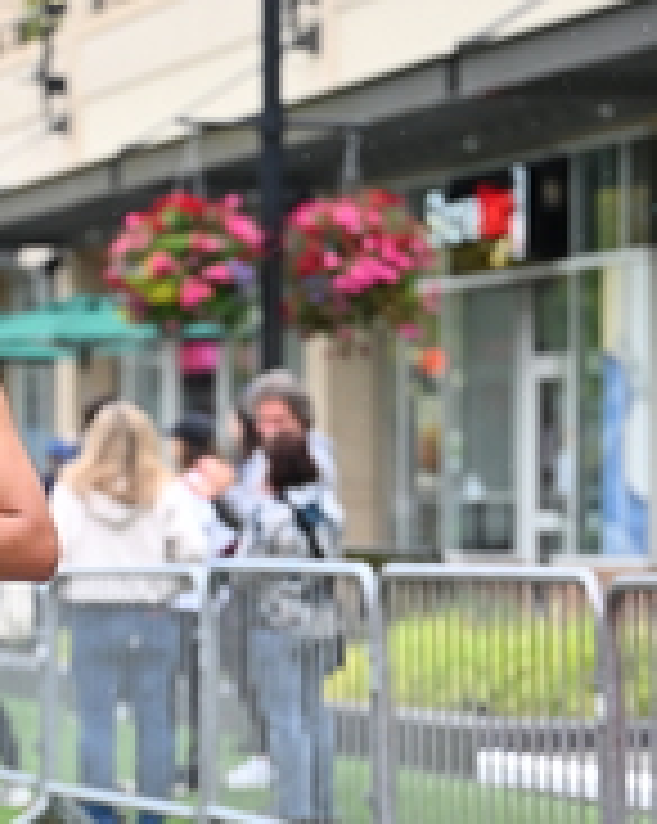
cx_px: 25
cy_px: 612
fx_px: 4821
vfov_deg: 9.7
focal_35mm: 198
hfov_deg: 7.8
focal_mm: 70
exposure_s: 1/1250
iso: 1250
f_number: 2.8
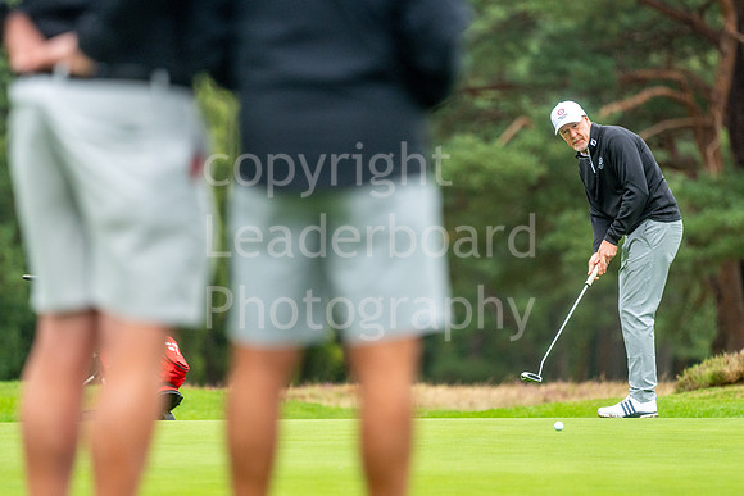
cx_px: 371
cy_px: 230
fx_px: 7528
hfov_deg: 5.7
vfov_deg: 3.8
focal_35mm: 364
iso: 800
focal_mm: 300
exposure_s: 1/800
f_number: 4
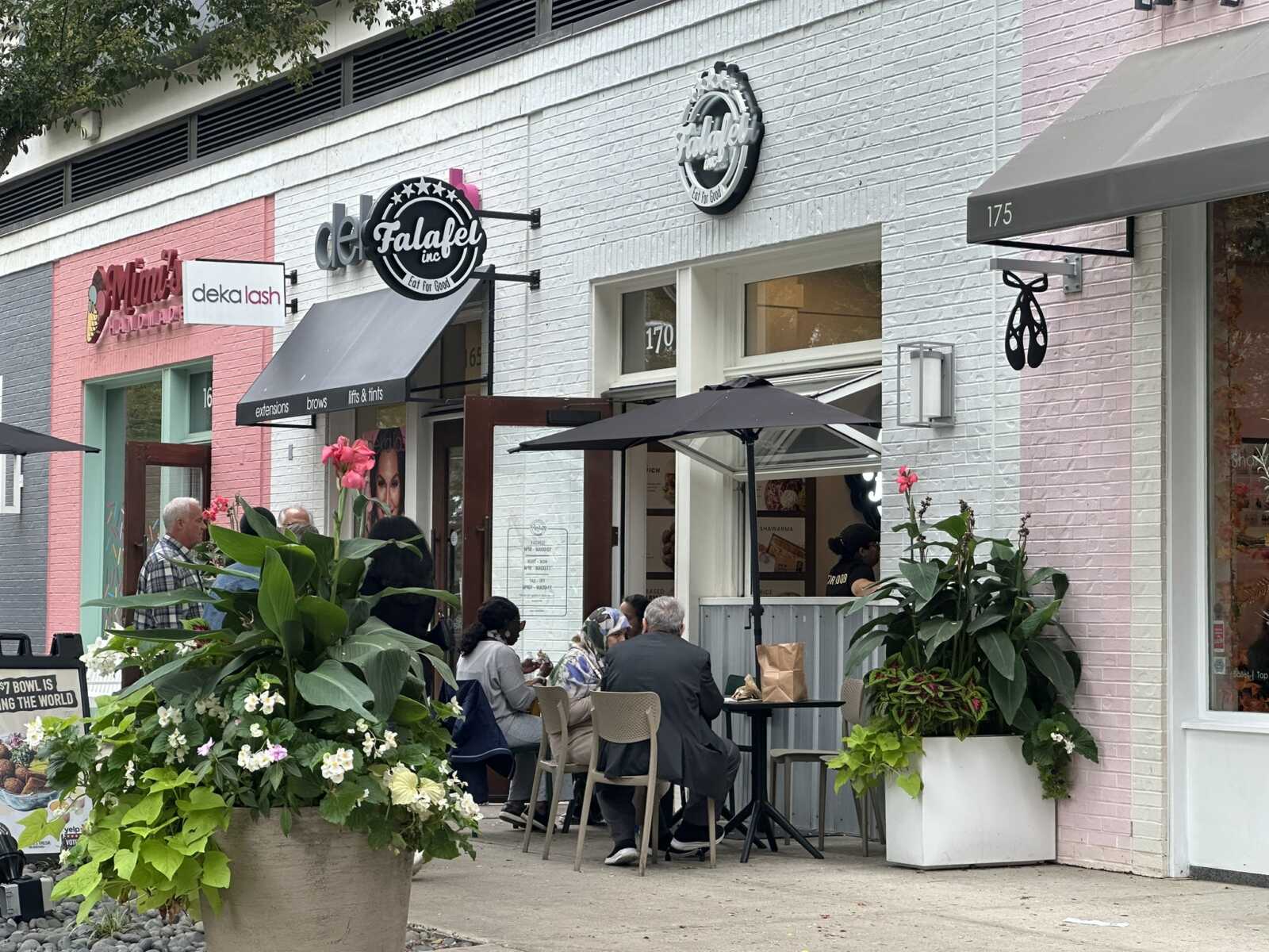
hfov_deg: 25.3
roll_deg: -1.1
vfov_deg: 19.1
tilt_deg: +3.4
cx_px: 634
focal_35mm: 77
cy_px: 476
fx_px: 2823
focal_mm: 9
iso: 64
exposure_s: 1/99
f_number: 2.8
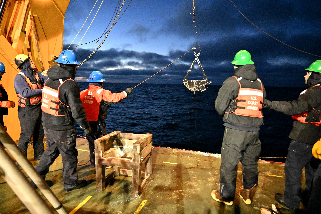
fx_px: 214
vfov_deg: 53.1
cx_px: 160
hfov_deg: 73.7
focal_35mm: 24
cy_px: 107
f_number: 2.8
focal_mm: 24
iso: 11400
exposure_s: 1/60
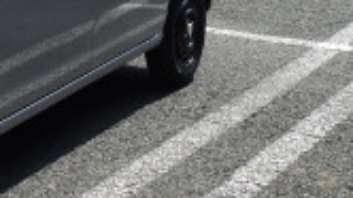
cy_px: -92
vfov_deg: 9.4
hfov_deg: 16.2
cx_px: -91
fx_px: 1178
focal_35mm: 126
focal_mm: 5.5
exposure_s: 1/1000
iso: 100
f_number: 3.3
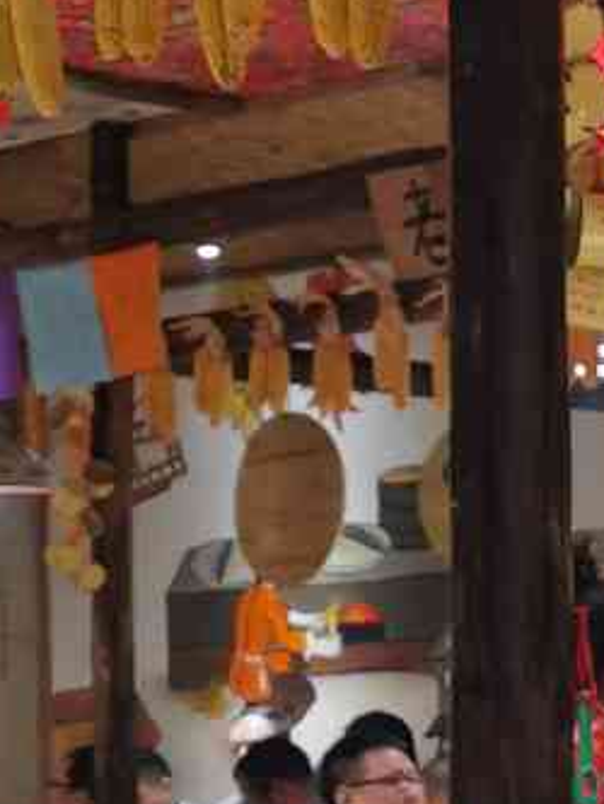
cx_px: 747
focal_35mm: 129
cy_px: 610
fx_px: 2999
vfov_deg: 15.2
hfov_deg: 11.3
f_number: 1.8
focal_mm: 5.58
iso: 200
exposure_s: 1/50
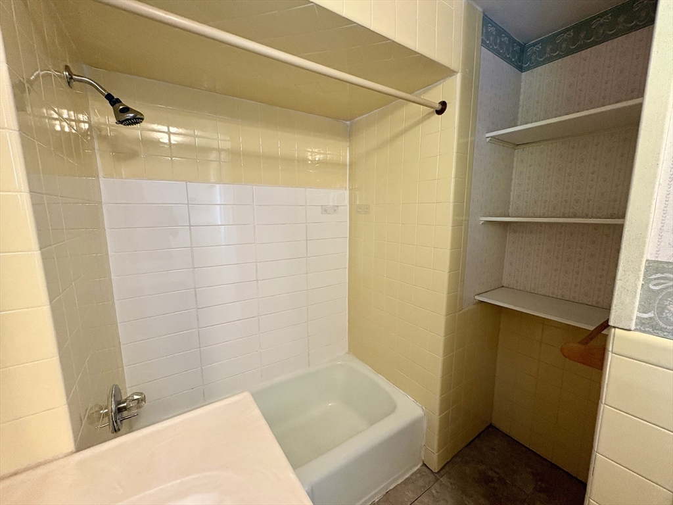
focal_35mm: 14
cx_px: 336
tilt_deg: -7.9
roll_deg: +0.6
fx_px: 272
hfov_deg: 102.1
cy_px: 252
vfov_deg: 85.7
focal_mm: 2.22
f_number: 2.2
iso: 400
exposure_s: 1/60
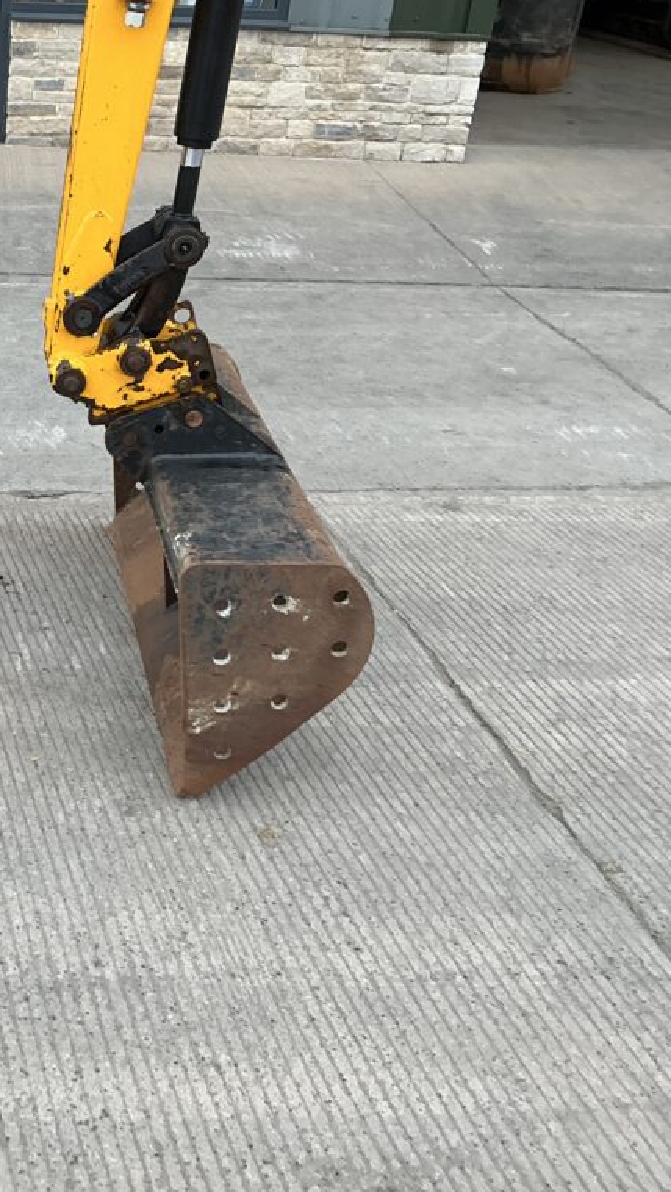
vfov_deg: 49.4
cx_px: -72
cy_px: 594
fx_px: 1296
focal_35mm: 41
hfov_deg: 26.6
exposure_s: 1/143
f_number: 1.8
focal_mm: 3
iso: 20
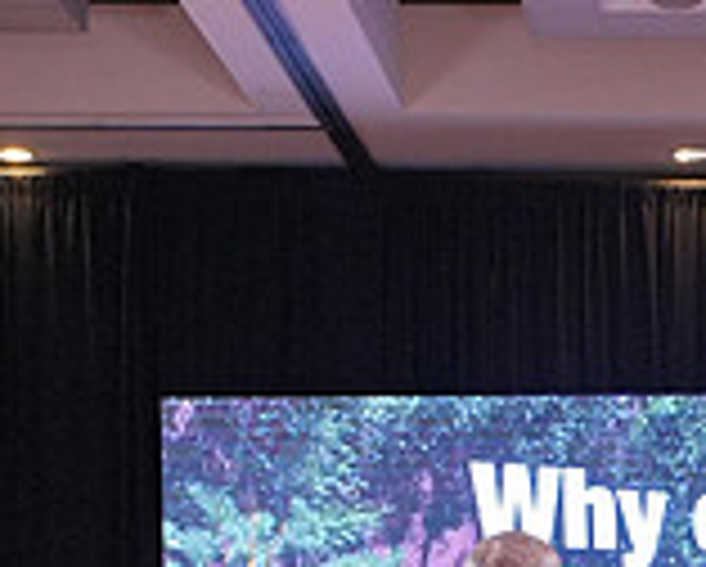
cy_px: 835
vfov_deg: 8.4
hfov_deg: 10.2
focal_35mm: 180
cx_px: 1214
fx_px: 3766
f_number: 4
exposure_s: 1/400
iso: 2000
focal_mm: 35
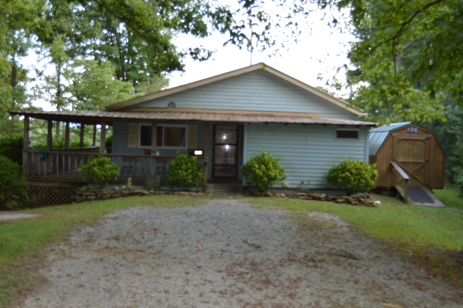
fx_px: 540
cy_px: 154
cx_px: 232
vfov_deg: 31.8
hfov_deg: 46.4
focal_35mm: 42
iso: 250
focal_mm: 28
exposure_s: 1/125
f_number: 4
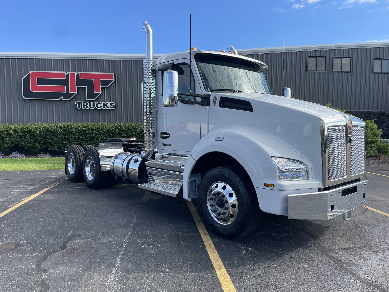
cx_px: 194
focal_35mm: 26
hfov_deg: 67.3
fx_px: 292
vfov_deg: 53.1
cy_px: 146
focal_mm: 4.2
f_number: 1.6
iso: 32
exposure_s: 1/1855
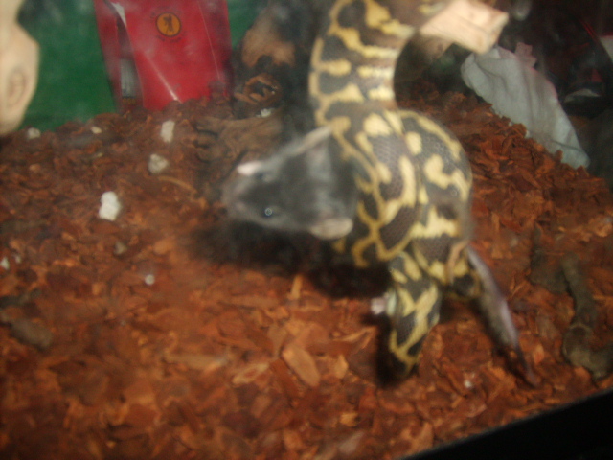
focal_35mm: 35
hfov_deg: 52.6
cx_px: 306
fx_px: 620
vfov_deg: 40.7
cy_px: 230
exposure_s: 1/45
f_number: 2.8
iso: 100
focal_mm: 5.8
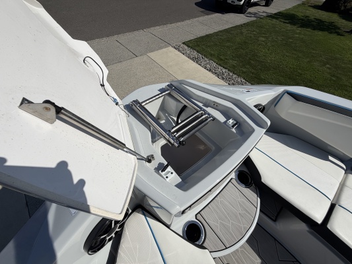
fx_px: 142
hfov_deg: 102.1
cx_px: 176
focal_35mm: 14
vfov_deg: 85.7
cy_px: 132
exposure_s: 1/2506
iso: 20
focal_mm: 2.22
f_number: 2.2
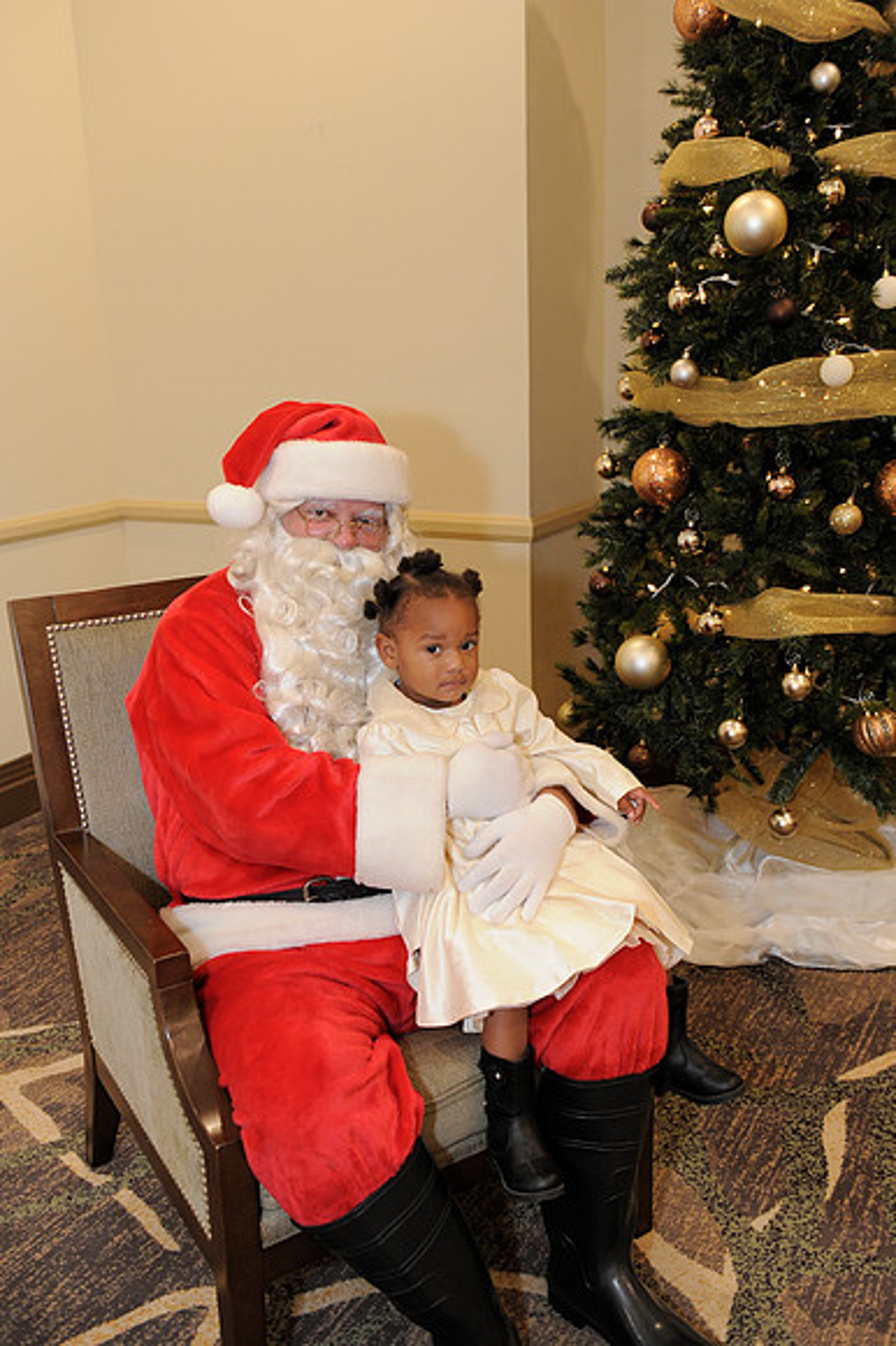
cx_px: 448
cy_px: 673
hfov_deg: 38.8
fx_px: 1271
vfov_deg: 55.8
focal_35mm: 34
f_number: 4
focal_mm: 34
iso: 1600
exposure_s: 1/100
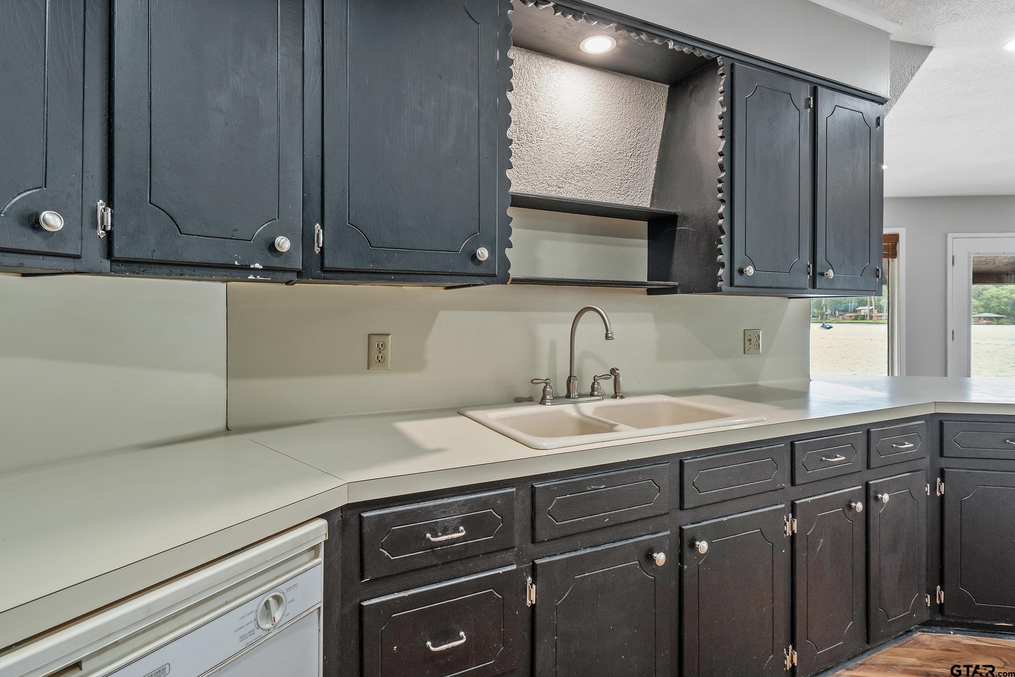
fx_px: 536
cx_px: 508
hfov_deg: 86.9
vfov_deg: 64.6
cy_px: 338
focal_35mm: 19
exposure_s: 1/15
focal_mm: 19
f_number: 8
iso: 800
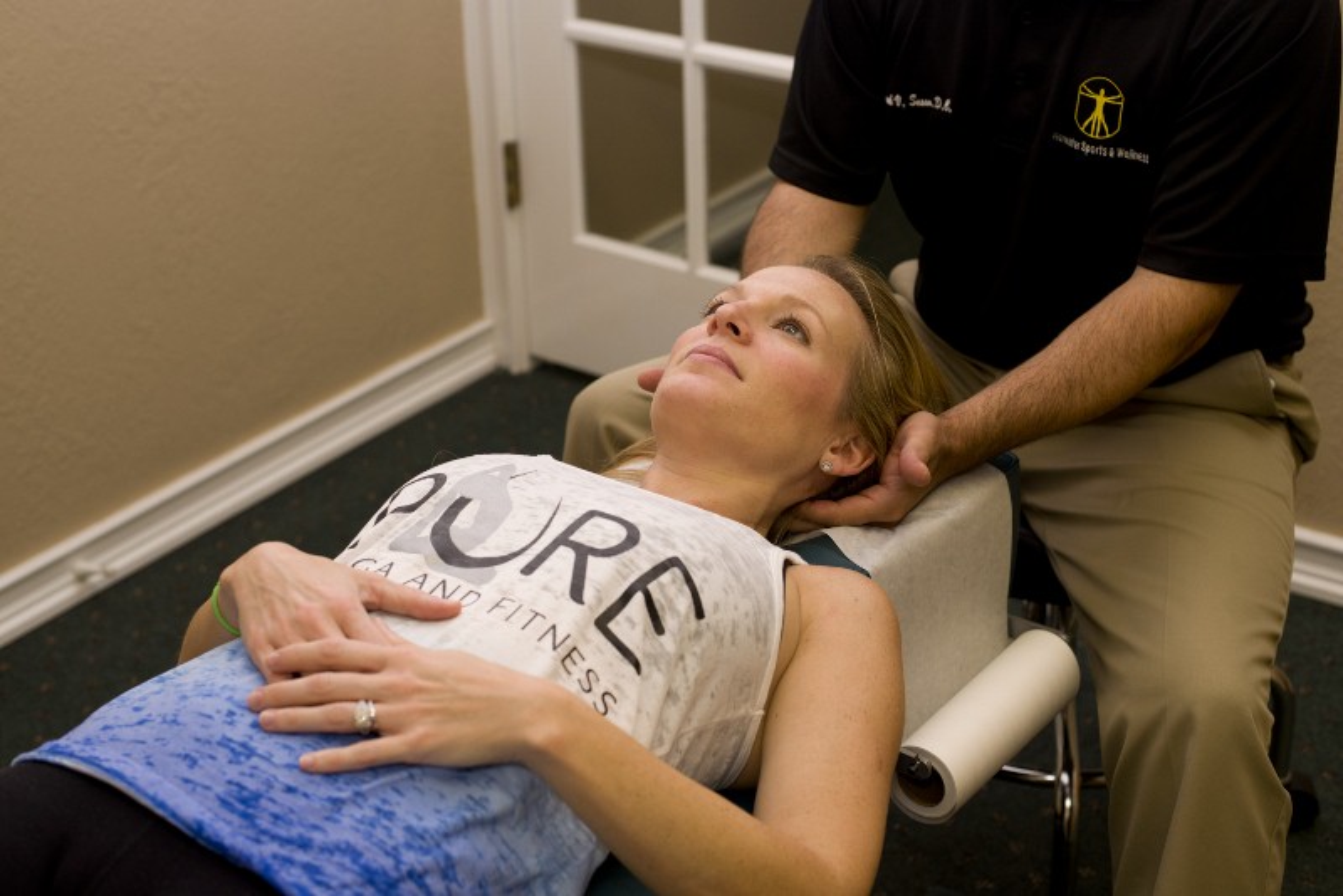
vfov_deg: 27.0
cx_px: 672
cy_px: 448
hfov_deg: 39.6
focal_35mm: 50
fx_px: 1866
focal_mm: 50
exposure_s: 1/125
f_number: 4.5
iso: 640
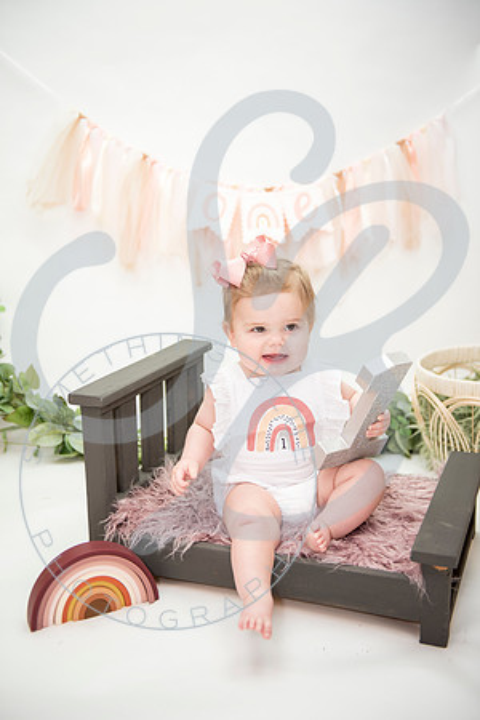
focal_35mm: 44
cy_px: 360
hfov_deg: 30.5
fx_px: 880
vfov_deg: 44.5
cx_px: 240
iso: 160
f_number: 2.8
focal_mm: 44
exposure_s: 1/200
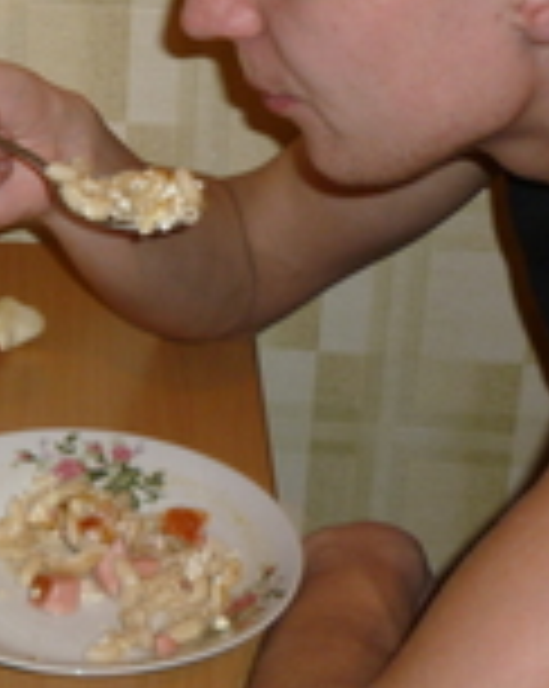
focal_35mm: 95
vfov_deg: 20.0
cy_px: 135
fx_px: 1933
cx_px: -306
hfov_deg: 14.9
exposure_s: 1/30
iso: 100
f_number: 2.8
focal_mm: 5.5
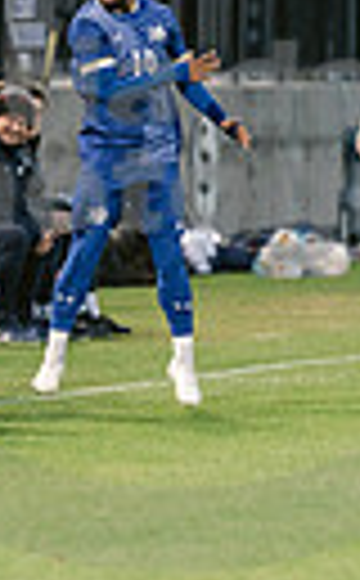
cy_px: 133
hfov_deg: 1.4
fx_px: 14523
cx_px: 158
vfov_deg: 2.3
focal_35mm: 920
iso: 1600
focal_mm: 200
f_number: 2.8
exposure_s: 1/250
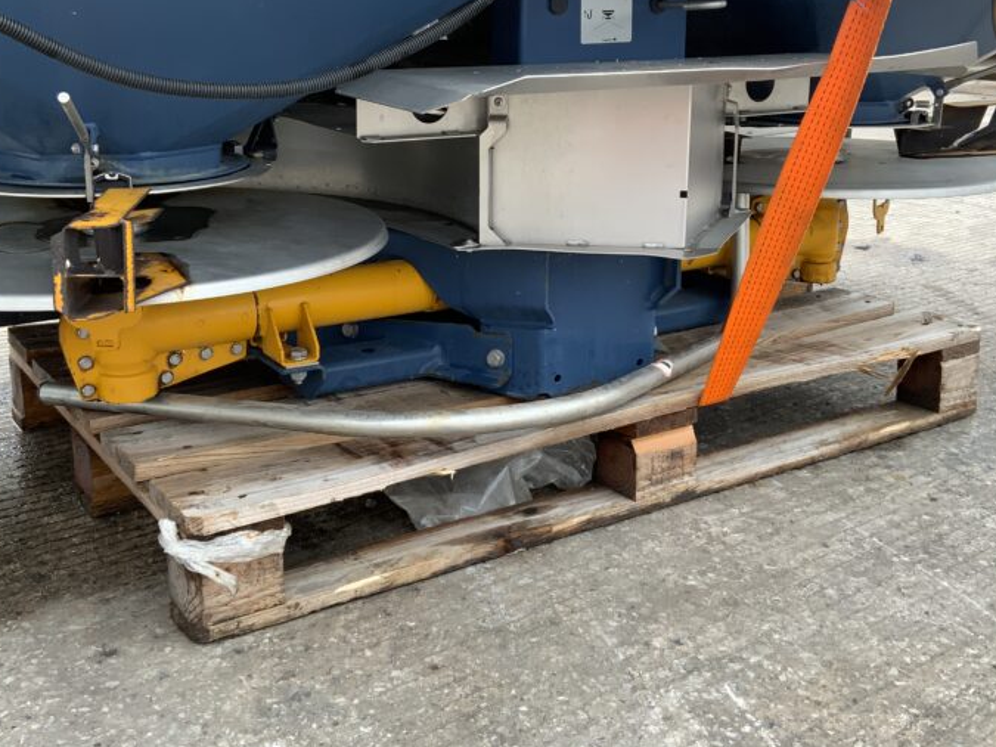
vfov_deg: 32.7
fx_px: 1266
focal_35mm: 44
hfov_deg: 43.0
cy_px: 267
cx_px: 497
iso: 16
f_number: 1.8
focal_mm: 3
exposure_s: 1/280
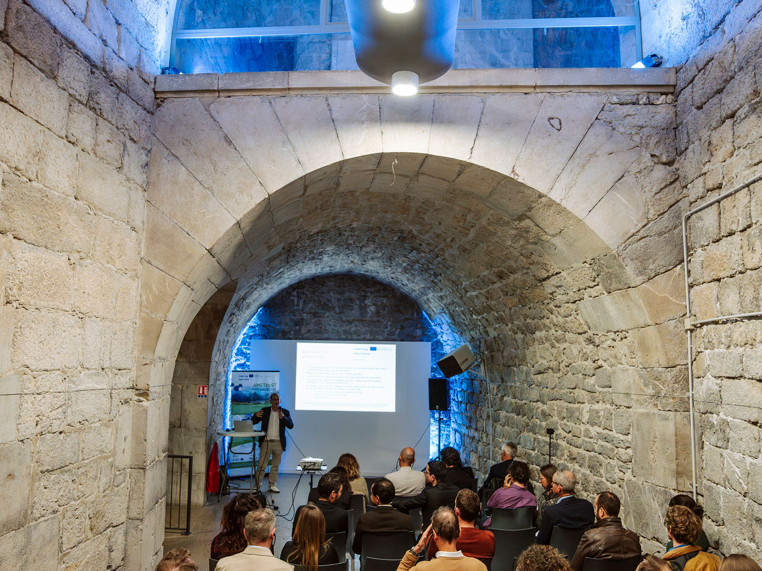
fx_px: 616
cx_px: 384
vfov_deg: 49.7
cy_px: 289
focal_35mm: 28
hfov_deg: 63.4
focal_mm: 19
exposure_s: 1/250
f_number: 2.8
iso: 5000
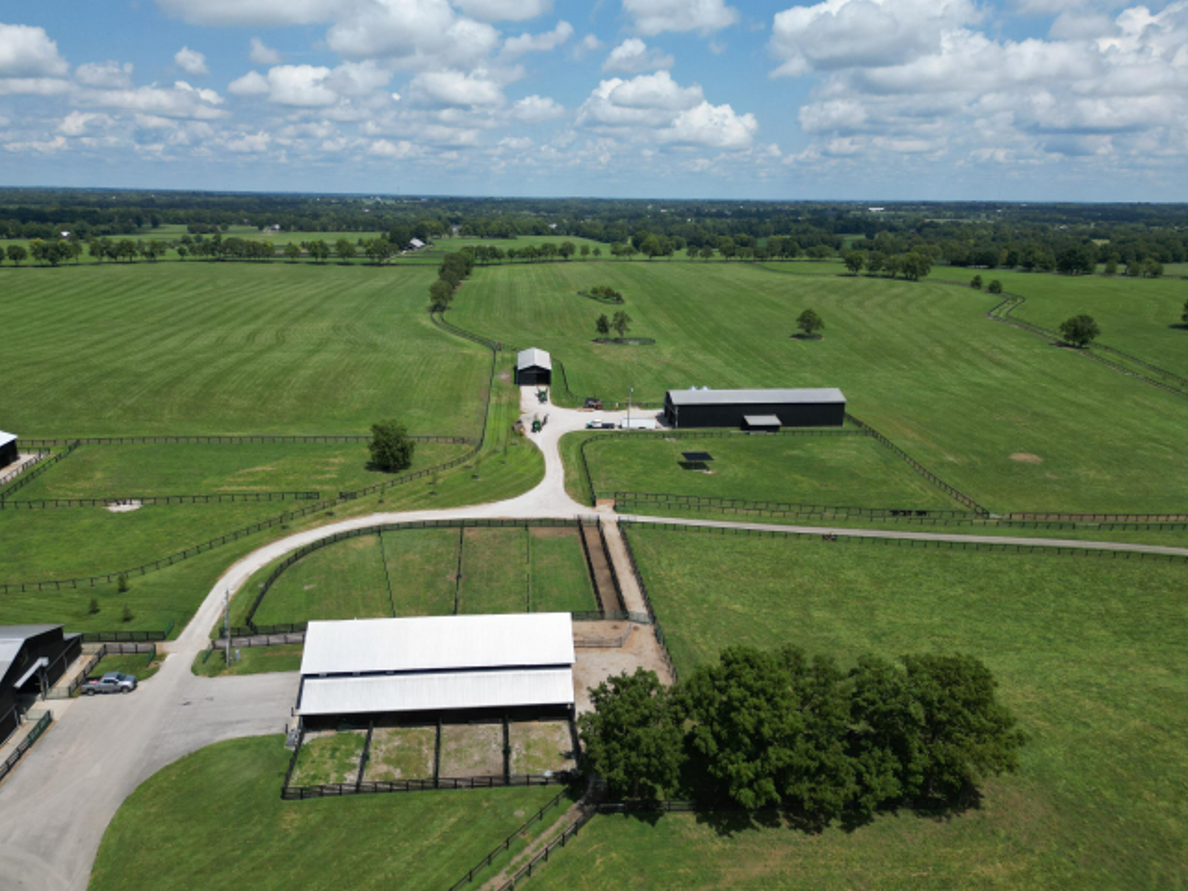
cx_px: 575
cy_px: 455
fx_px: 858
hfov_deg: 69.4
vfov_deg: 54.9
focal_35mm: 25
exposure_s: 1/4000
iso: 100
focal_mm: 6.72
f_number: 1.7
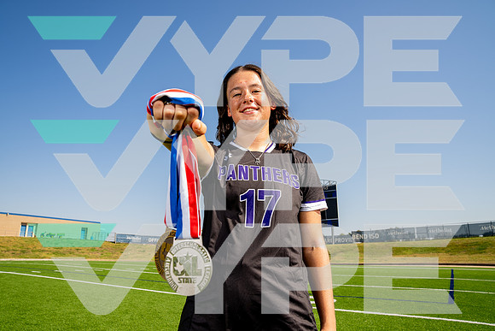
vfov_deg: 53.2
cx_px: 248
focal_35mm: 24
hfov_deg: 73.7
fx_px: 330
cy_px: 166
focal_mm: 24
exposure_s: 1/125
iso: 50
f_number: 7.1
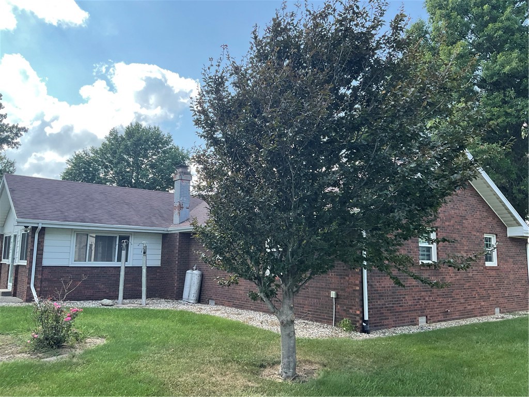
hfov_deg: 61.7
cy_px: 198
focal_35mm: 29
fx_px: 443
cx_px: 264
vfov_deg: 48.2
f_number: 1.8
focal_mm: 3
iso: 16
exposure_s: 1/457
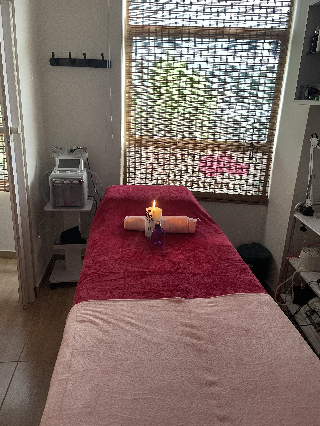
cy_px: 213
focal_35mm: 26
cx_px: 160
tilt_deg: -17.2
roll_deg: -1.6
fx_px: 320
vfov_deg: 67.3
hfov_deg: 53.1
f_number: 1.6
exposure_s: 1/49
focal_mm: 4.2
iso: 200
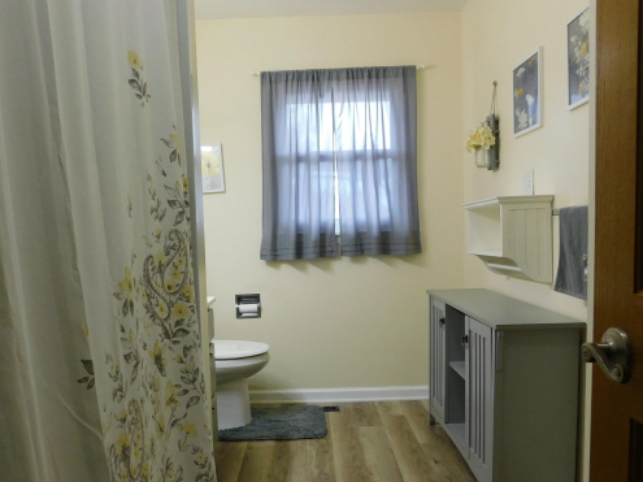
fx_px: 576
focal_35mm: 31
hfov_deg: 58.3
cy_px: 283
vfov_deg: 45.2
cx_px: 302
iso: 160
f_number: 3
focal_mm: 4
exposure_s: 1/30
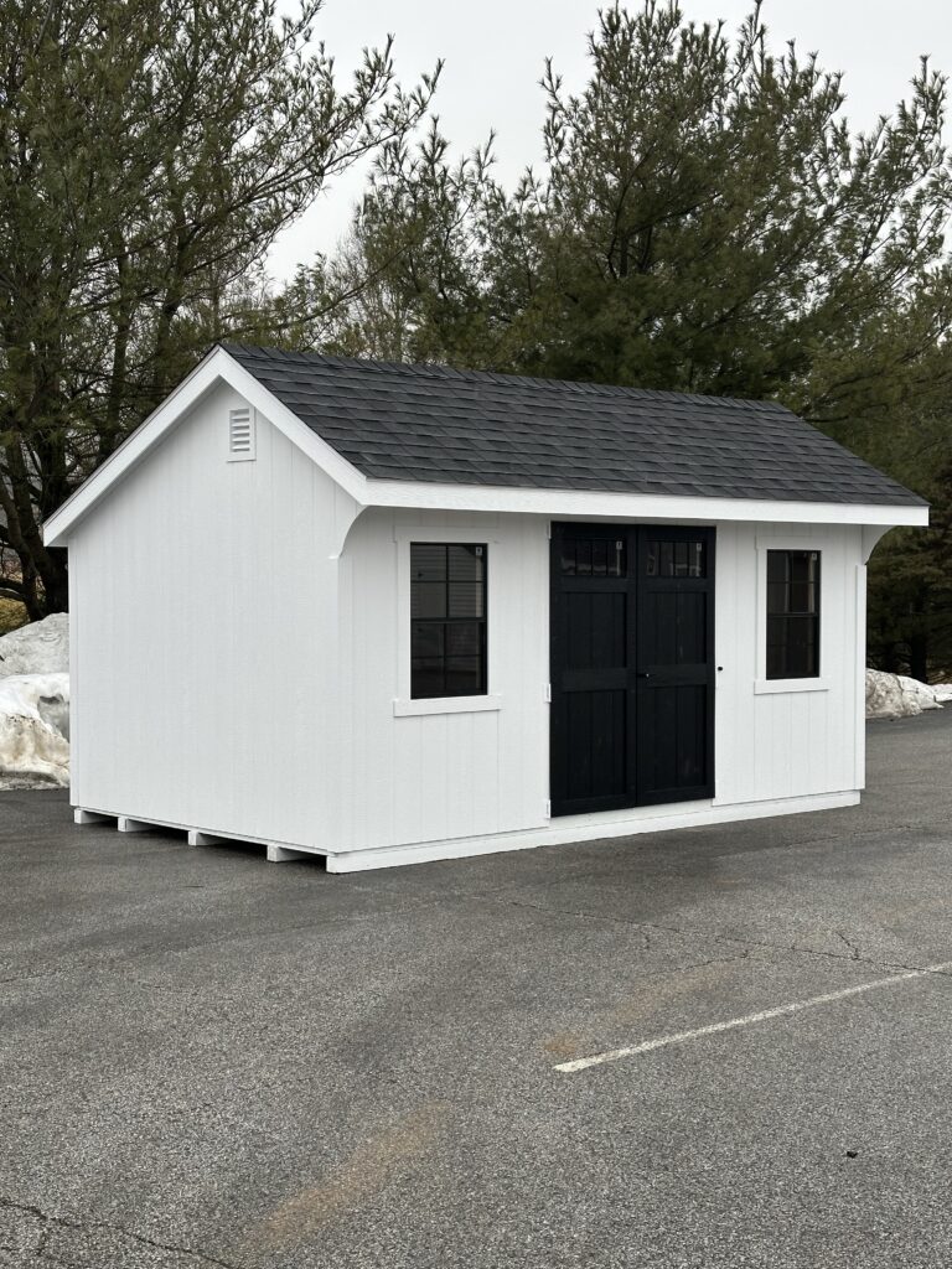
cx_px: 476
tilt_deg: -5.1
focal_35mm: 48
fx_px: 1760
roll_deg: +1.4
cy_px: 634
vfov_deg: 39.7
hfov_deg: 30.3
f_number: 1.78
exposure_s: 1/390
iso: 64
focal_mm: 6.86
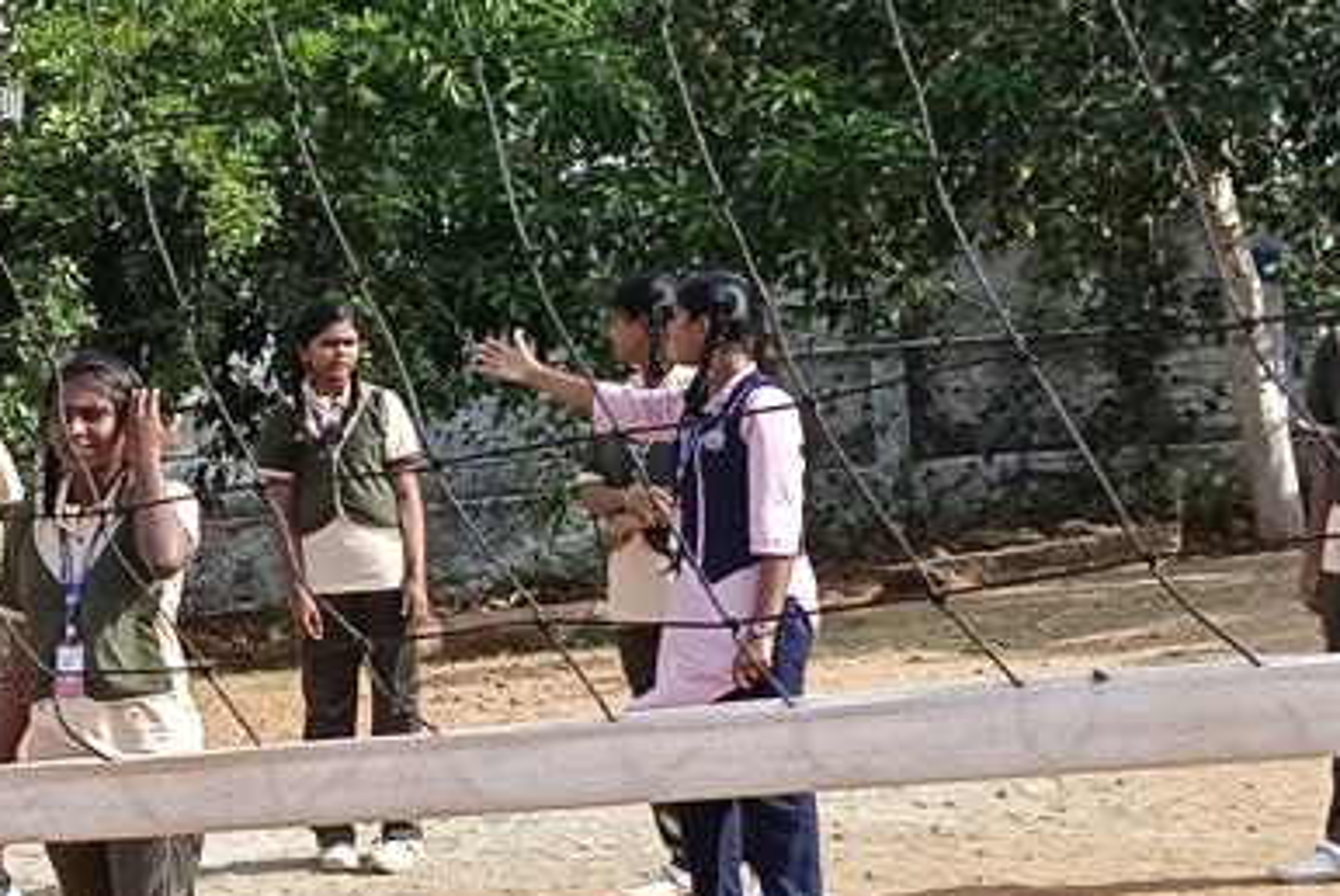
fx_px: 4209
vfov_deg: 12.1
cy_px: 445
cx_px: -184
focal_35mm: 113
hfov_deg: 17.4
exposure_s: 1/359
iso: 50
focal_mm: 3.98
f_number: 1.8
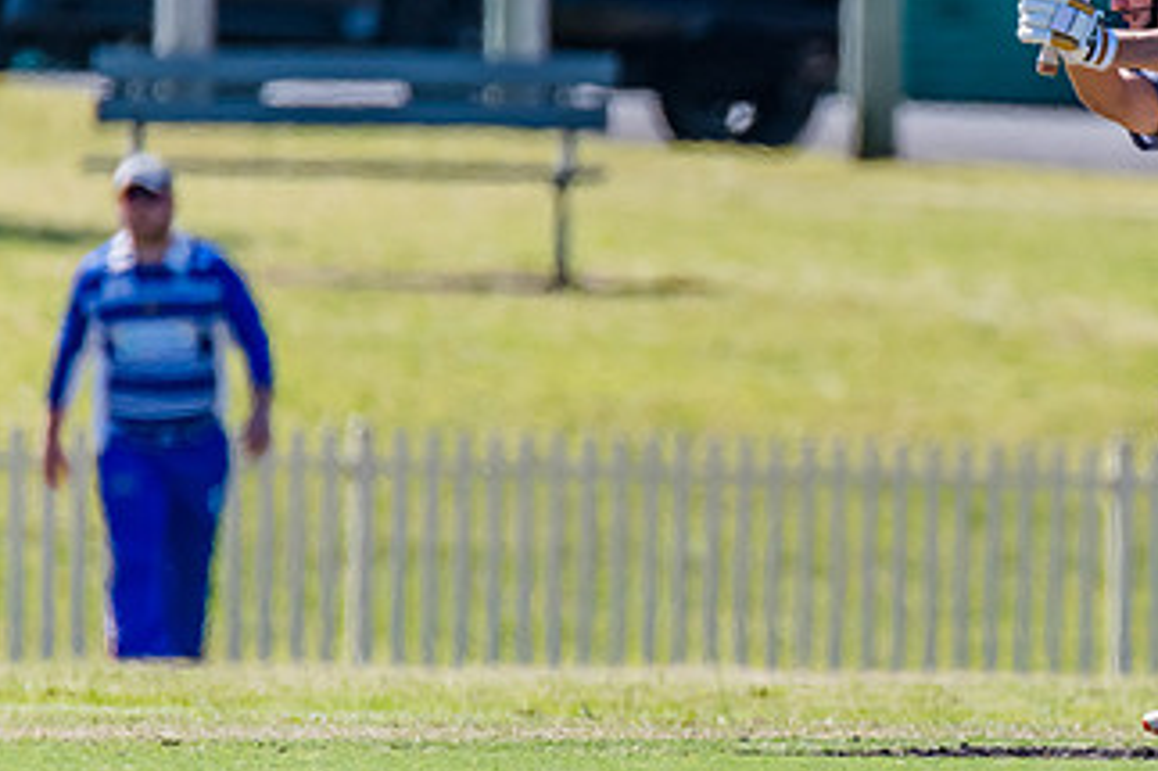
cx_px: 1022
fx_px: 40250
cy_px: 350
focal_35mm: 1252
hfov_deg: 1.6
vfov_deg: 1.1
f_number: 6.3
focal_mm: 600
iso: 640
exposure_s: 1/2000
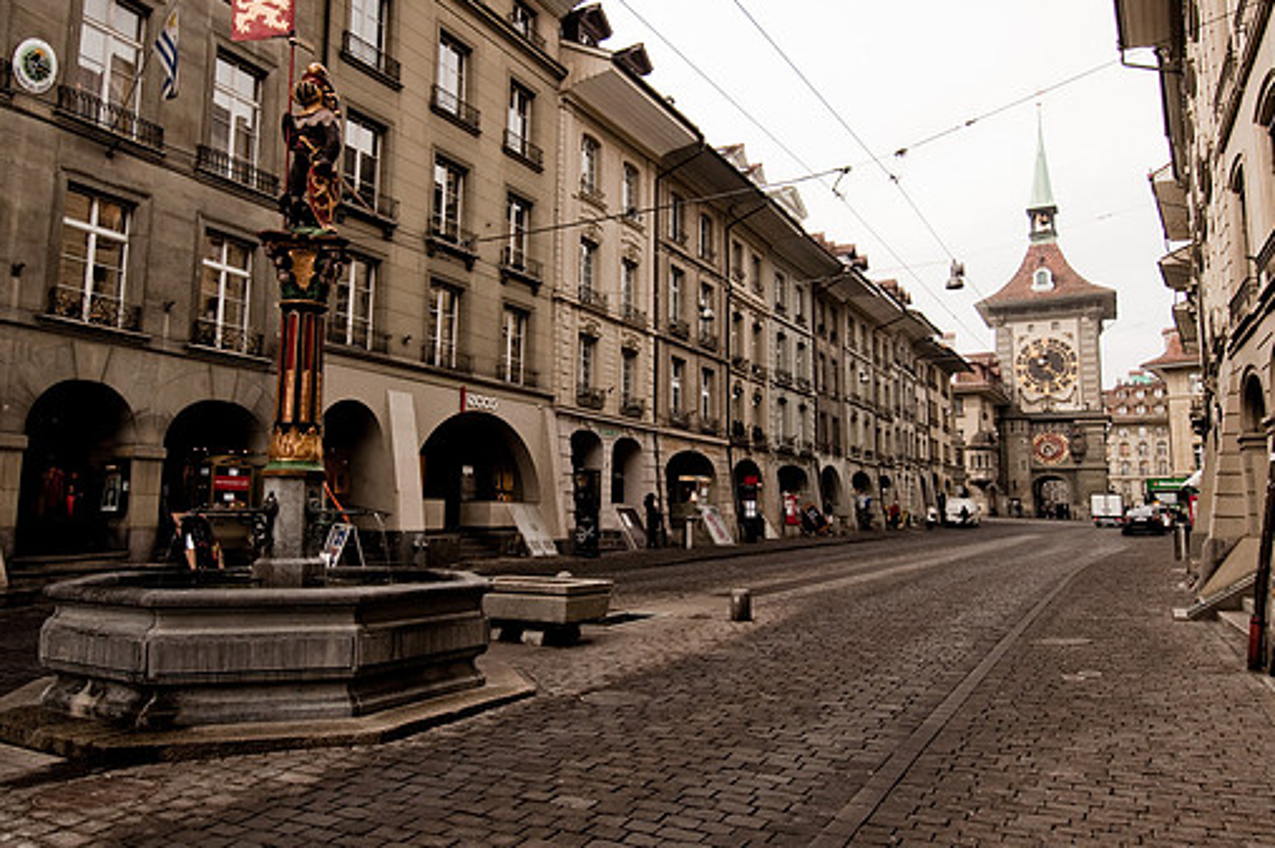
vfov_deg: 53.0
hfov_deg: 73.8
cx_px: 614
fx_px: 849
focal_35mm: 24
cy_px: 406
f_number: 8
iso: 200
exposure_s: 1/250
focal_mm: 14
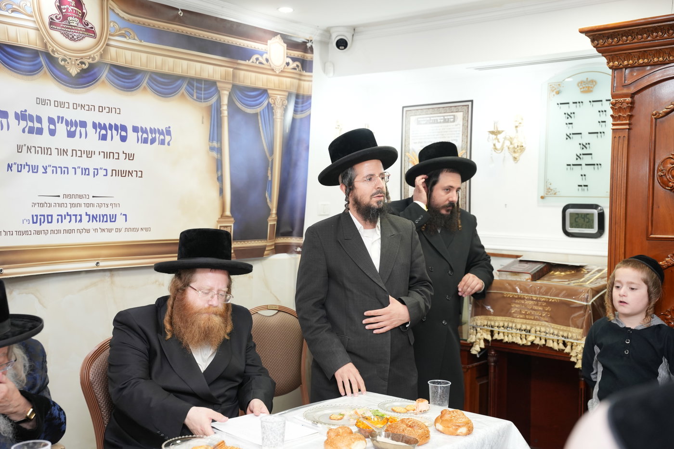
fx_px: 809
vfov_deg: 31.0
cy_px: 224
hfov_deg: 45.2
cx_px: 337
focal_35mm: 43
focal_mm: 43.2
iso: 1000
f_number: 3.5
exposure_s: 1/125
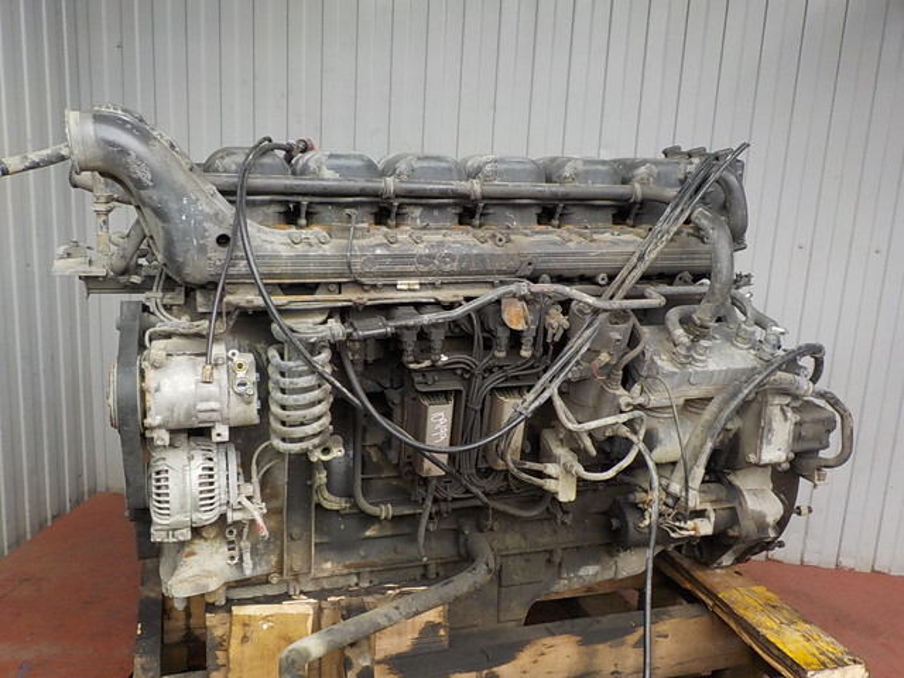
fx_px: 783
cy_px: 339
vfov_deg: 46.8
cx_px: 452
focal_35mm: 30
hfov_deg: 60.0
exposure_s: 1/100
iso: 125
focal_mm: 4.1
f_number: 3.3
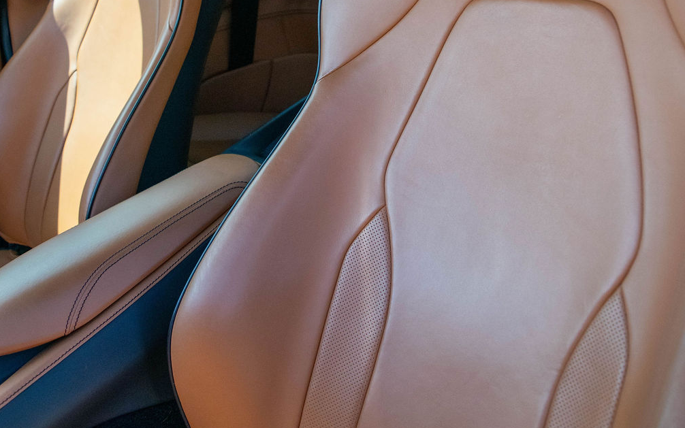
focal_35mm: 42
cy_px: 18
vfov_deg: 28.9
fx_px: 784
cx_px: 347
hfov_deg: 47.2
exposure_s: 1/1000
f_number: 4
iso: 560
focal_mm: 18
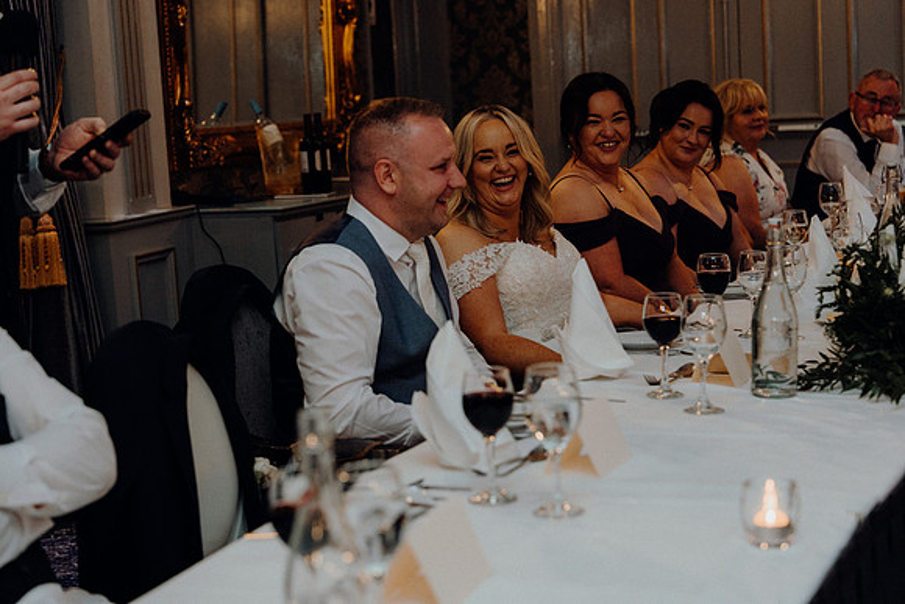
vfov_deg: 19.5
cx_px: 452
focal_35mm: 70
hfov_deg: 28.8
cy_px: 302
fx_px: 1760
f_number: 3.5
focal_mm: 70
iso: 2500
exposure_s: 1/160
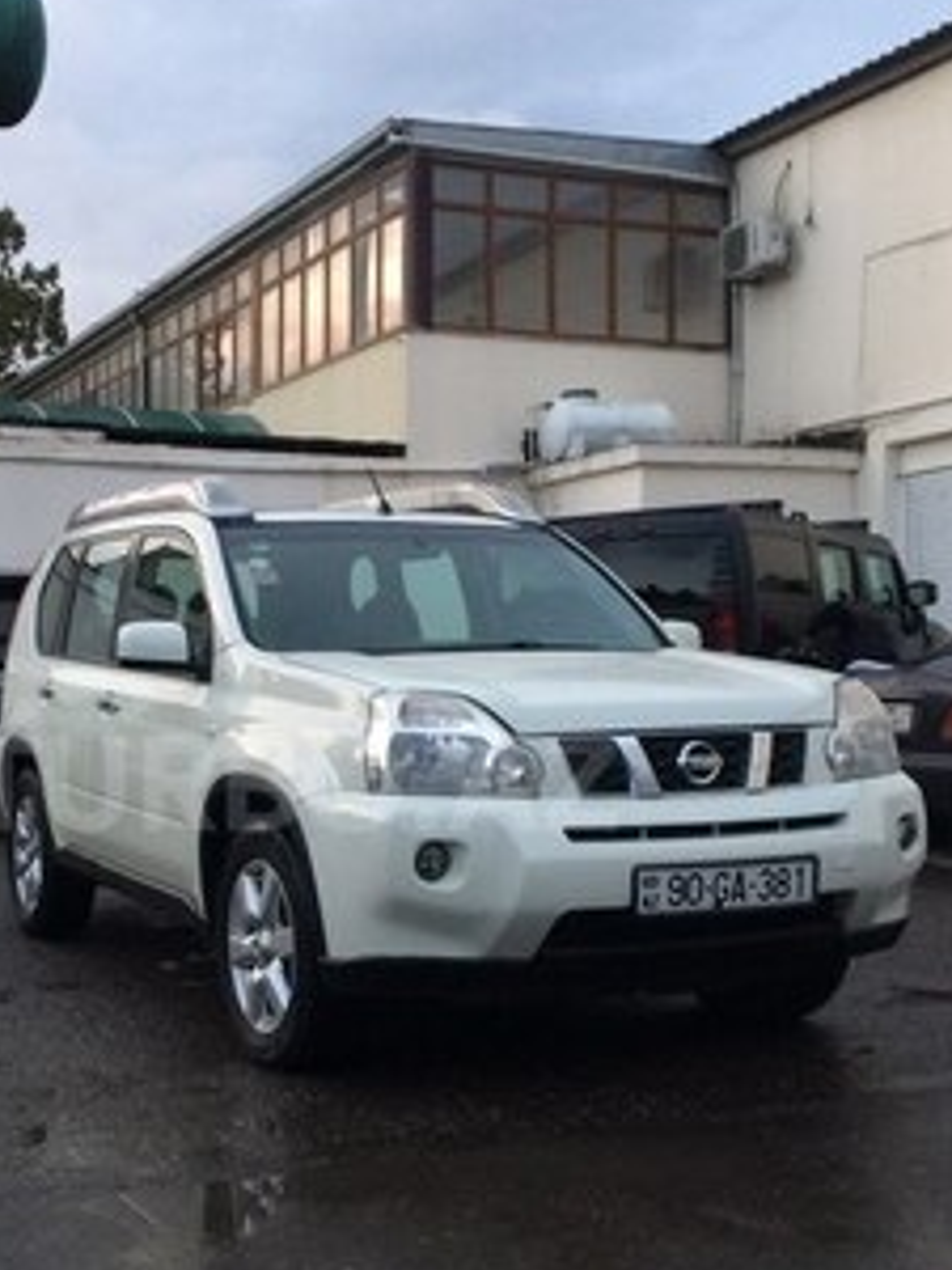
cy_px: 783
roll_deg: +1.3
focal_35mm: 48
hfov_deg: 30.0
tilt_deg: -5.3
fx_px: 1760
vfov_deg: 39.4
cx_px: 292
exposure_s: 1/33
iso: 100
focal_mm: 4.15
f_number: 2.2
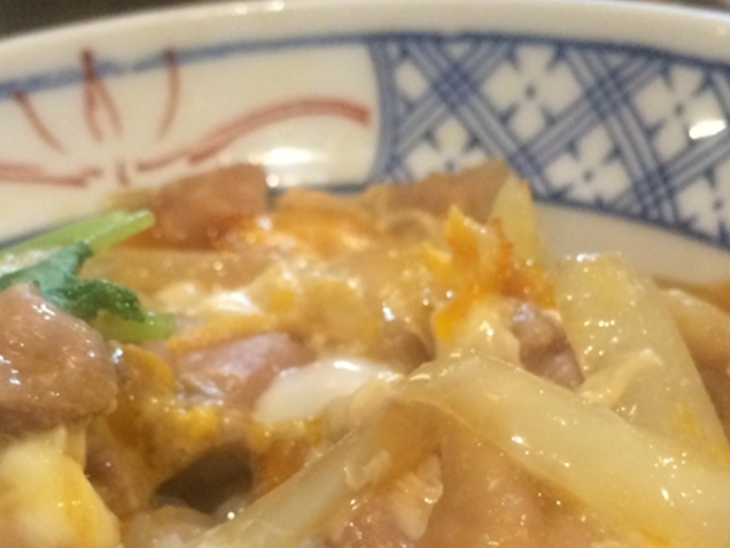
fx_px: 1518
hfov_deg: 27.0
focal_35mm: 72
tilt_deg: -36.7
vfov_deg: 20.0
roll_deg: +8.4
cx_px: 312
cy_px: 513
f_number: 2.2
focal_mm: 4.15
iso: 200
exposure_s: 1/30
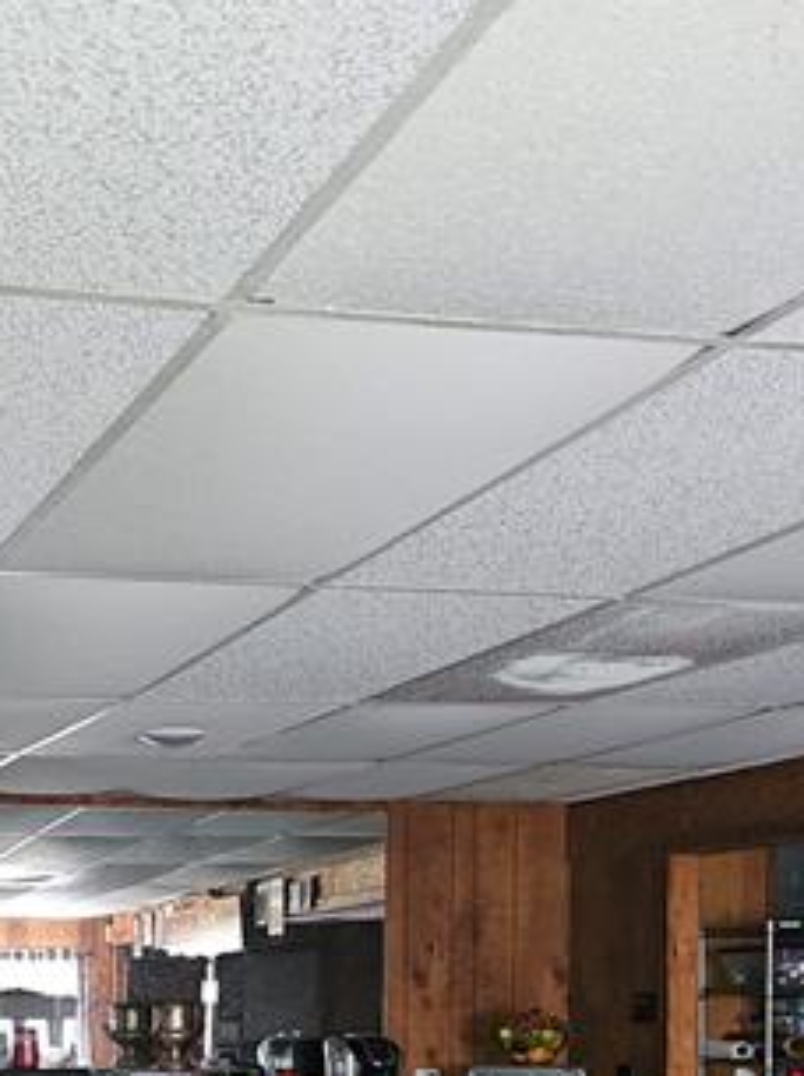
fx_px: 1800
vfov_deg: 30.4
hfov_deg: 24.4
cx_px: 78
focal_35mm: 58
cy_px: 1125
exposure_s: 1/9.99
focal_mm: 6.3
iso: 200
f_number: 1.7
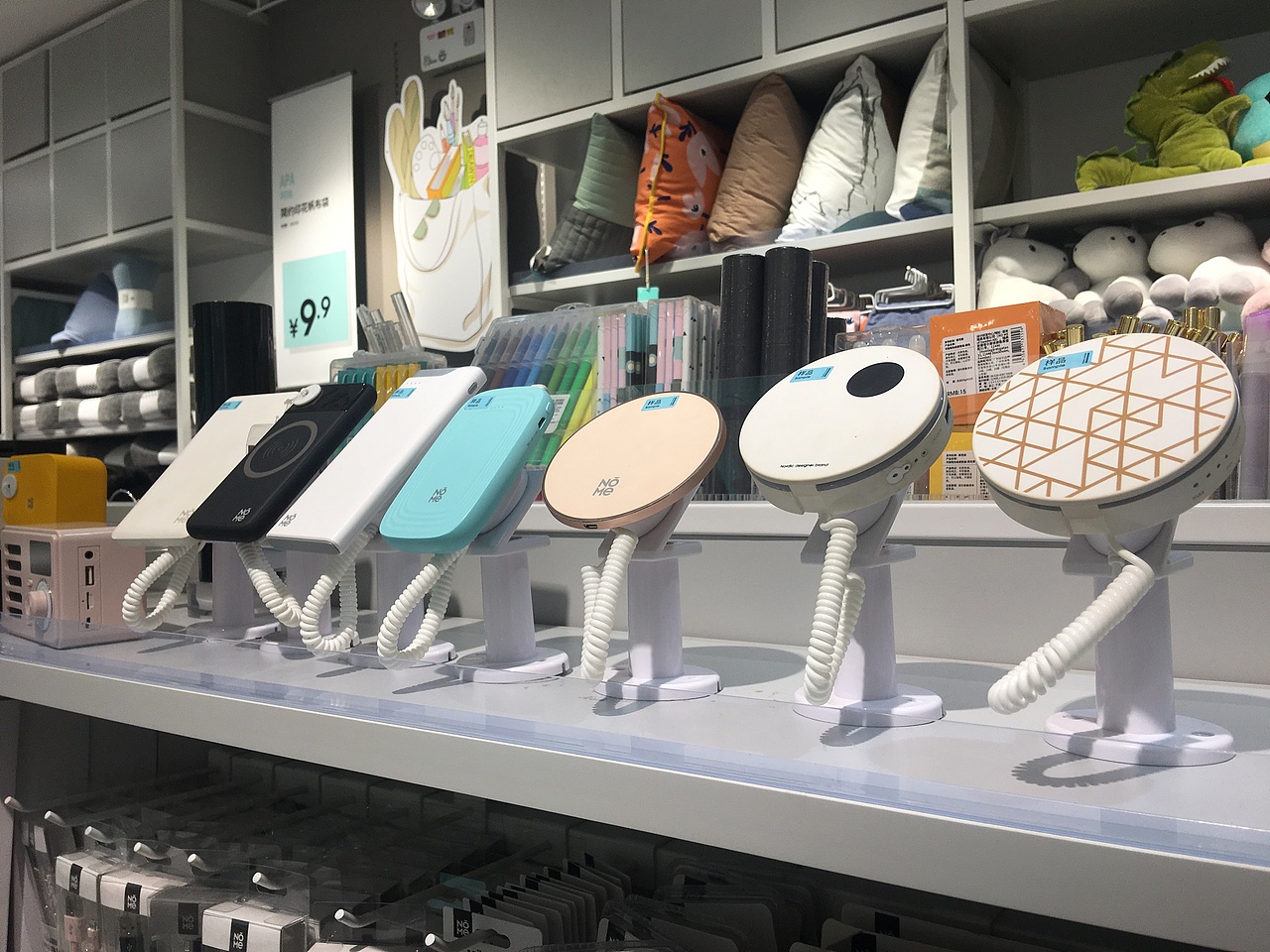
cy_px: 476
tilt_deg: +1.1
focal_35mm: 29
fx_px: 1064
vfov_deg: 48.2
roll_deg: +1.2
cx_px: 635
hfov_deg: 61.7
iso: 25
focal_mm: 4.15
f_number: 2.2
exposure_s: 1/308
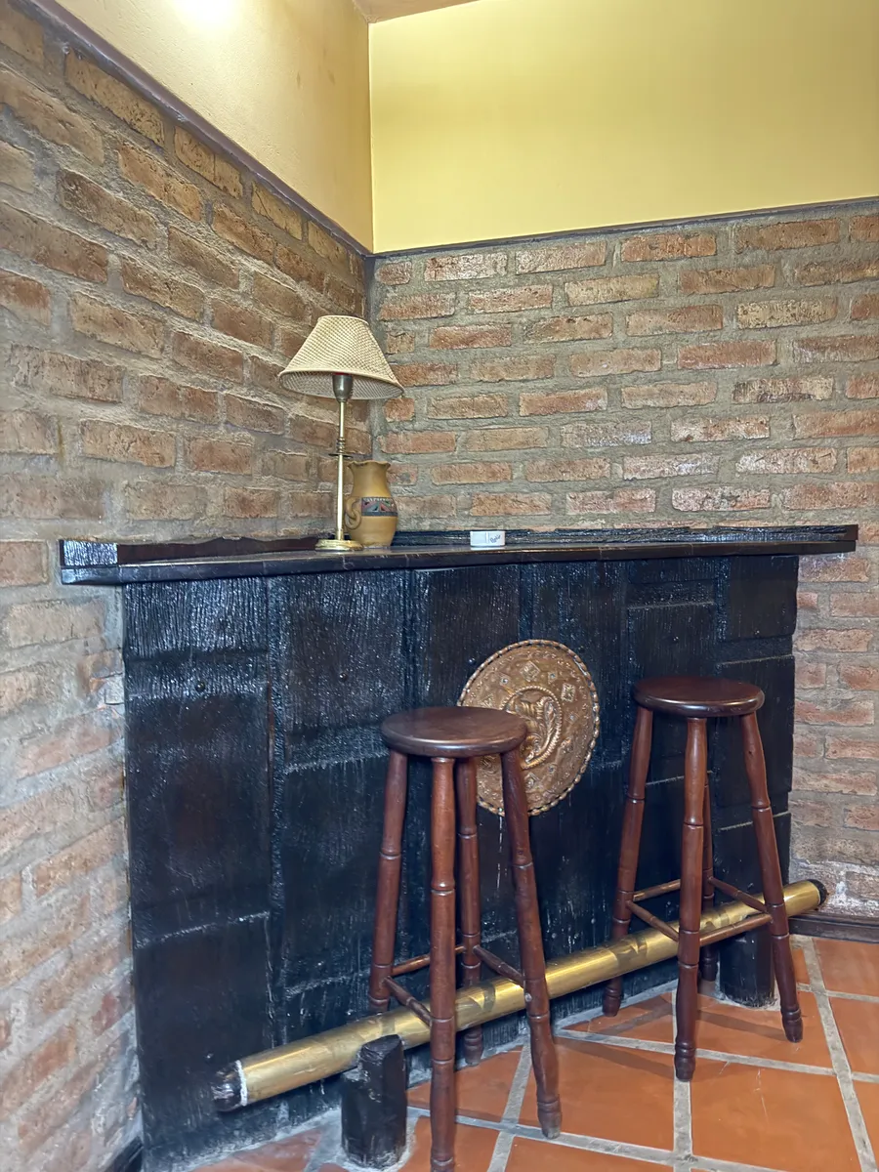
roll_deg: +1.8
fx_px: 813
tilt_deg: -4.2
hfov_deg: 56.8
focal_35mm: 24
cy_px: 586
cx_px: 440
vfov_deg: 71.6
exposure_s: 1/20
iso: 1600
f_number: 1.78
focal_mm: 6.76
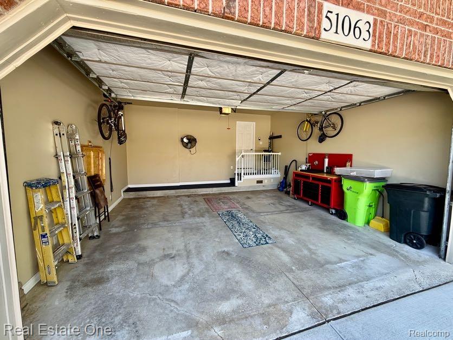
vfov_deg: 85.7
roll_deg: -0.3
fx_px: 183
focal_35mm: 14
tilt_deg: -4.6
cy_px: 170
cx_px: 226
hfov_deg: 102.1
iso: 64
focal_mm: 2.22
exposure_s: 1/99
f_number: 2.2
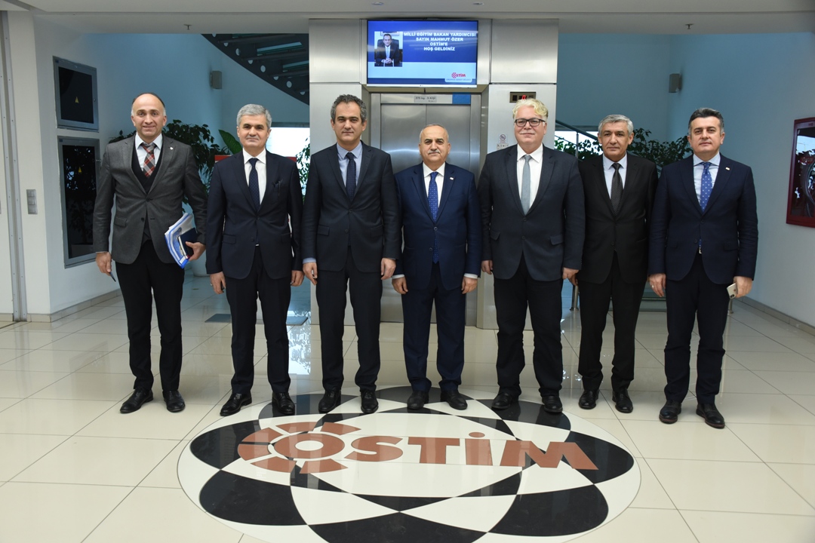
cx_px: 408
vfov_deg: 38.9
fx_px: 770
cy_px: 272
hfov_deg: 55.8
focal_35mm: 34
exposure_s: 1/125
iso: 1600
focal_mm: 34
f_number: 5.6
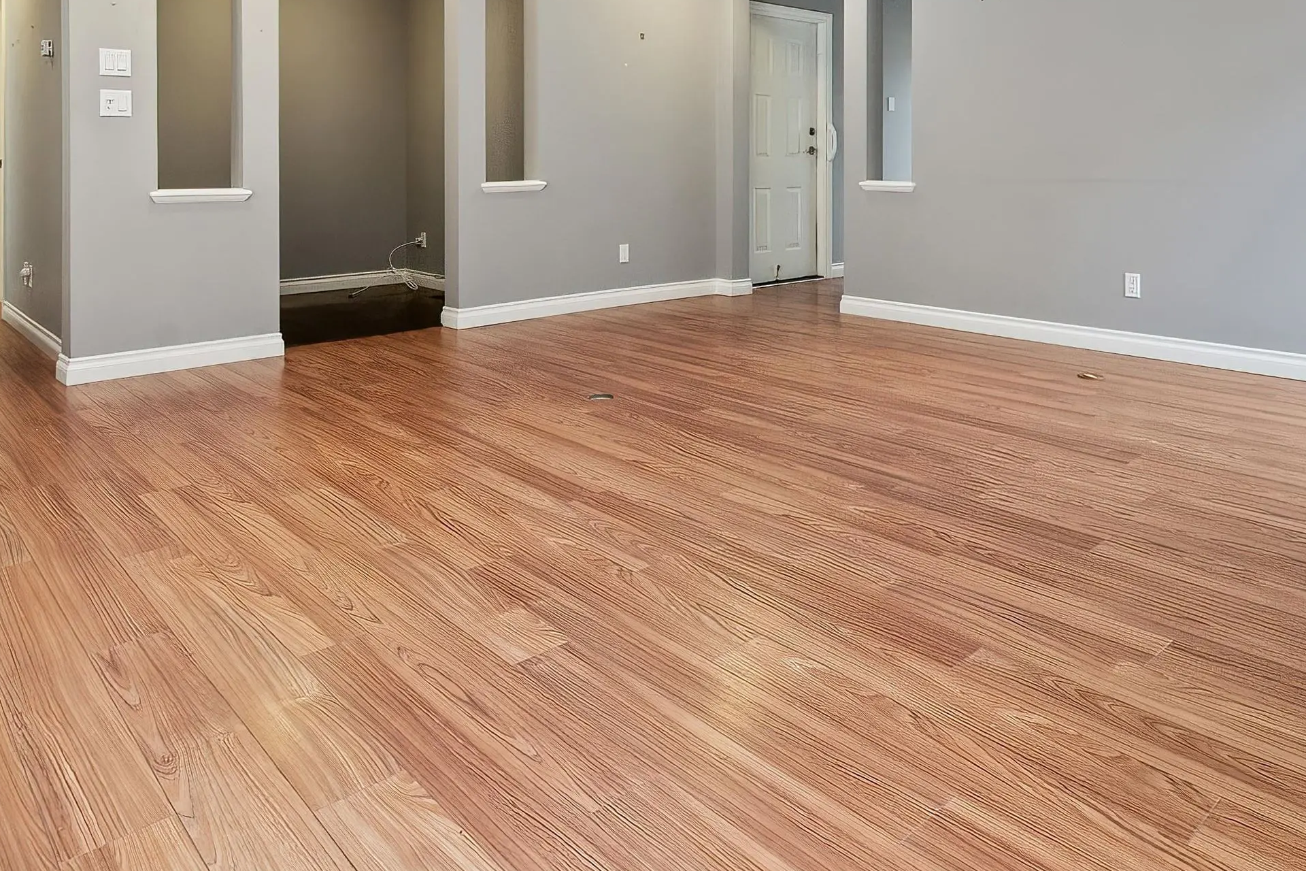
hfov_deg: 73.1
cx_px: 773
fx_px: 871
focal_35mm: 24
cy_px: 198
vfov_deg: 50.5
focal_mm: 10
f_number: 10
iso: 320
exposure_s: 1/40
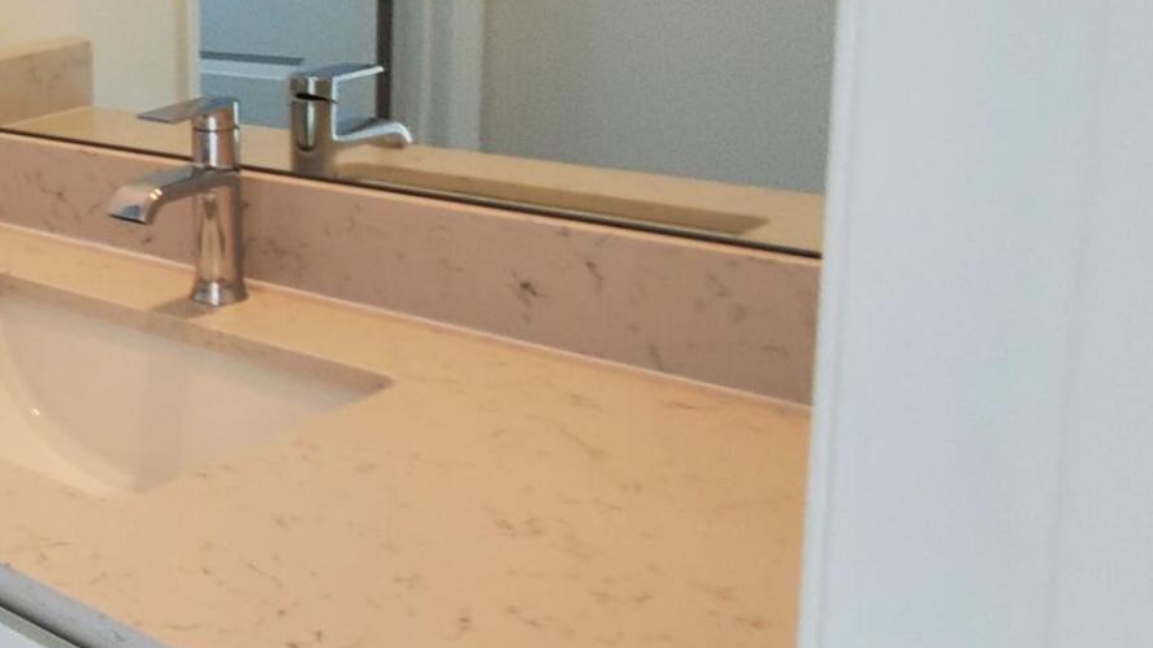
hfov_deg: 32.0
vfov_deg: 25.7
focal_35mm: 46
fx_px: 1406
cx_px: -396
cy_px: 165
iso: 100
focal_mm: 1.8
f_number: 2.2
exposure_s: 1/60
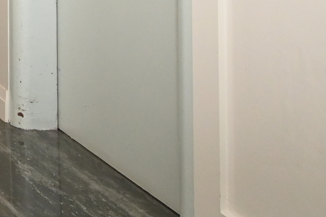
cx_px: -256
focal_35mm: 73
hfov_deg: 20.2
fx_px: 661
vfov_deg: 16.6
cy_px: -131
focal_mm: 13
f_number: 4.8
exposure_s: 1/60
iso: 2200
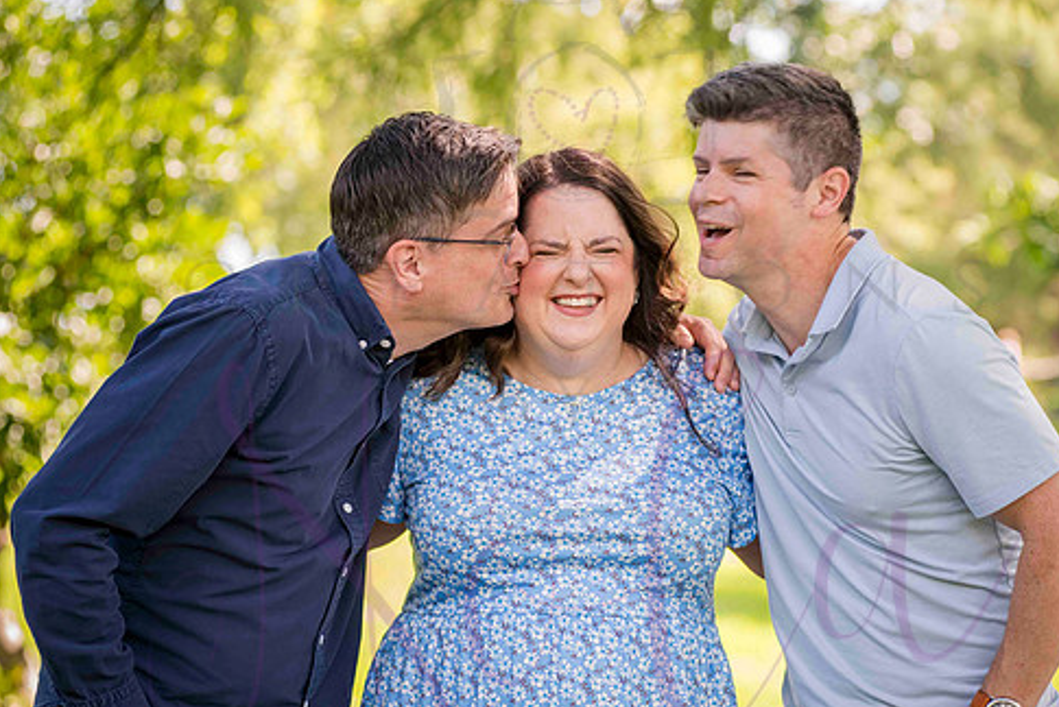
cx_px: 585
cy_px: 394
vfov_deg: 12.5
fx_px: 3238
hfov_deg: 18.6
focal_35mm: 110
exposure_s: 1/320
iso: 400
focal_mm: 92
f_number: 4
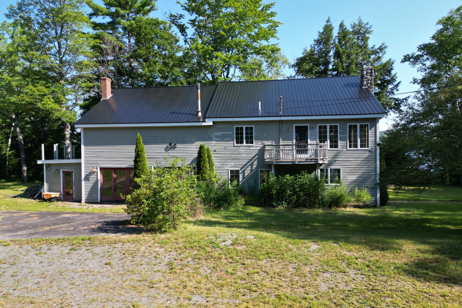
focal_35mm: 25
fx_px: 321
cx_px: 231
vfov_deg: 51.3
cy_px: 157
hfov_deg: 71.5
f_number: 1.7
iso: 120
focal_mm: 6.72
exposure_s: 1/1500
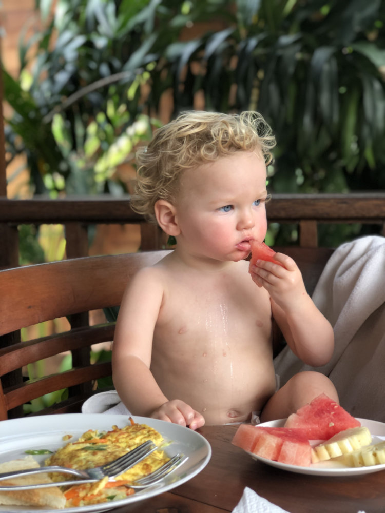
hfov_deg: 25.7
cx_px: 192
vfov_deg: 33.8
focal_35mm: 57
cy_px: 256
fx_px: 845
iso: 32
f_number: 2.8
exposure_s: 1/60
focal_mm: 6.6
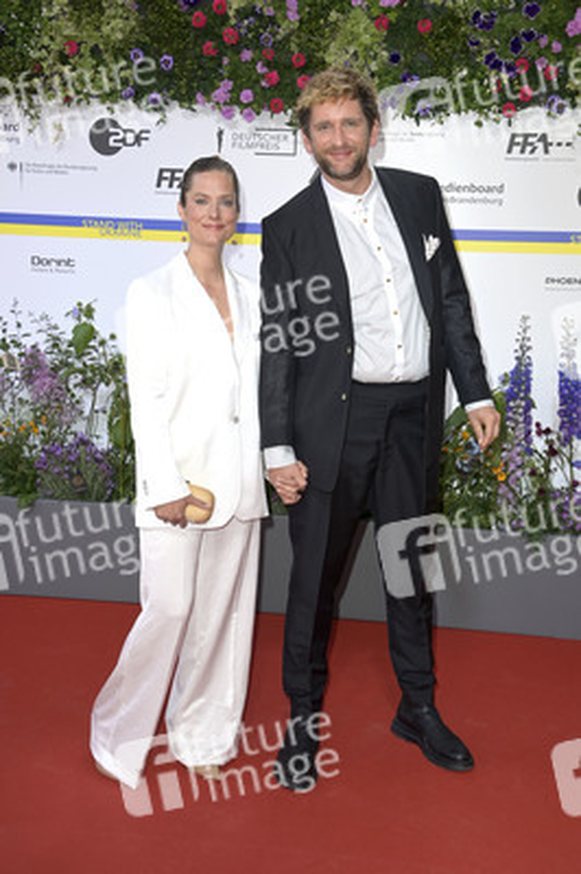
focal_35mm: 48
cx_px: 290
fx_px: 1164
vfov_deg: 41.1
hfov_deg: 28.0
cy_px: 437
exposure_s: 1/250
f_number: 6.3
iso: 640
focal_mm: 48
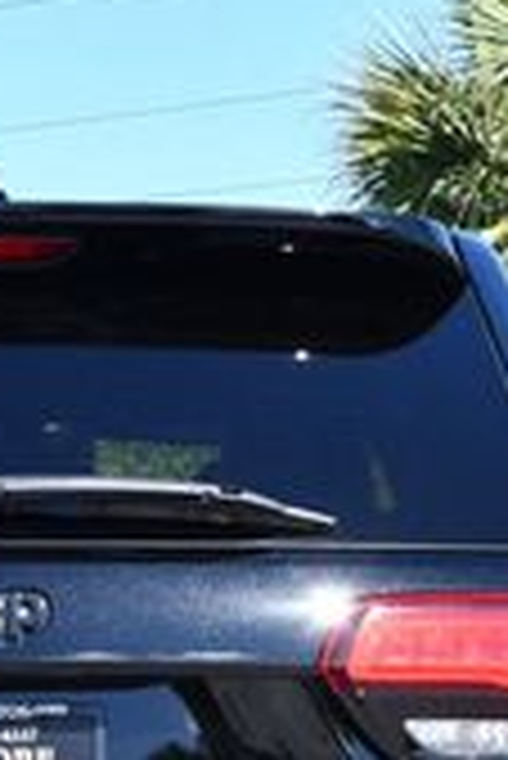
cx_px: -67
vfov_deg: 8.5
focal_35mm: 242
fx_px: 5111
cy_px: 720
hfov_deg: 5.7
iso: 200
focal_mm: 32
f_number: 7.1
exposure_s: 1/250
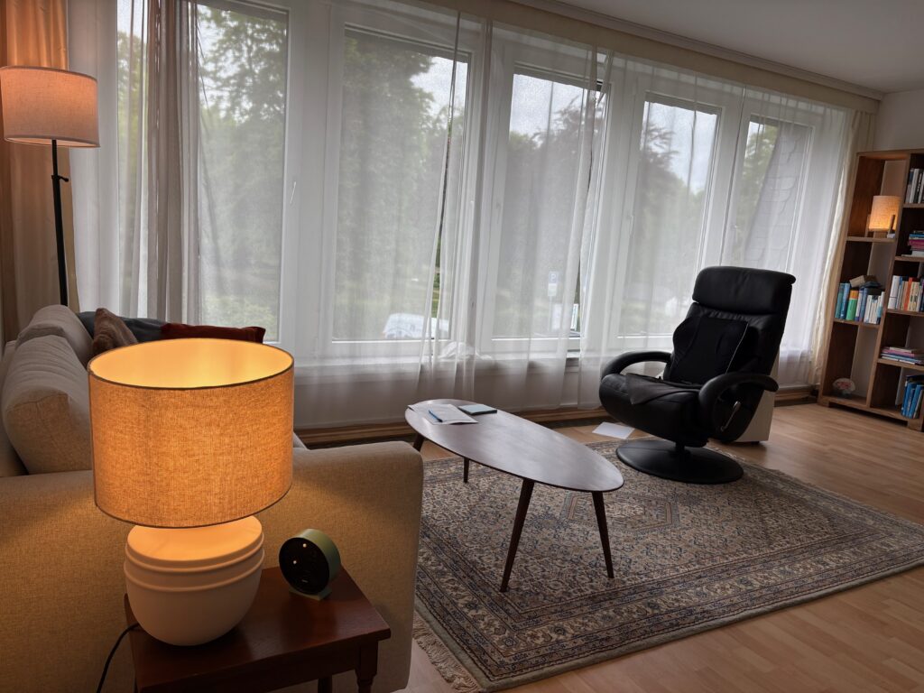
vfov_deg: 53.1
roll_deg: -4.9
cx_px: 462
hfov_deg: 67.3
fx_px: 694
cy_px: 346
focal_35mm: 26
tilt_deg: -8.8
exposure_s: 1/121
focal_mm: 5.96
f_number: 1.6
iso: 50
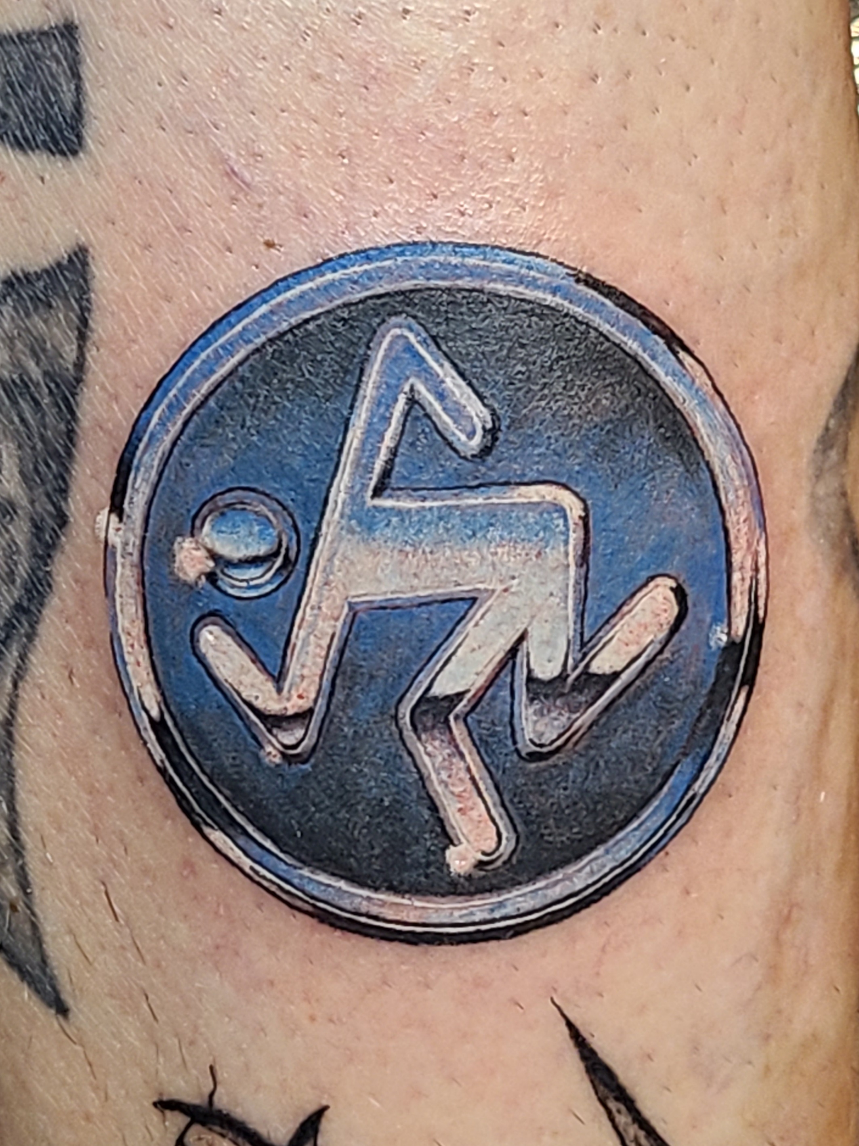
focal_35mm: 26
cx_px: 430
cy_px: 573
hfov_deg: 53.1
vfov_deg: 67.3
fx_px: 860
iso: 125
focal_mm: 5.4
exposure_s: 1/60.2
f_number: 1.8
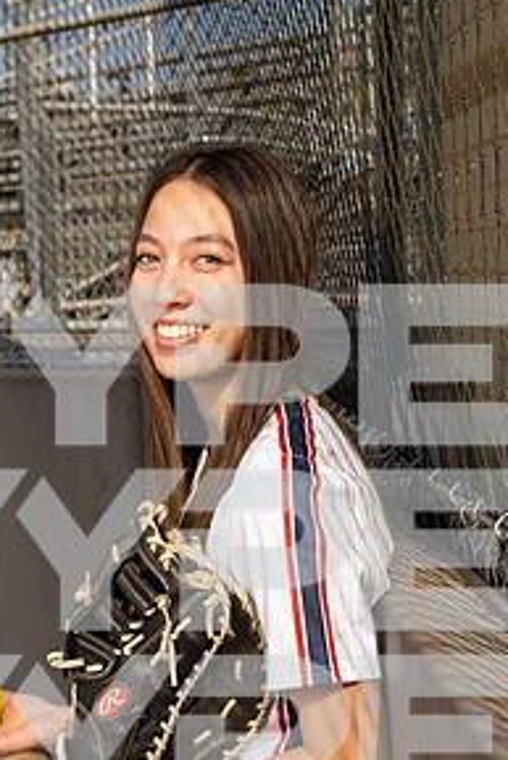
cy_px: 552
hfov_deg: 16.8
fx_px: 1712
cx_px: 150
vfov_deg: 24.8
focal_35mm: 81
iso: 64
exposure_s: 1/250
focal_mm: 52
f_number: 8
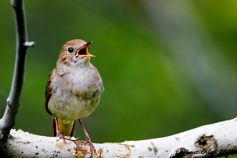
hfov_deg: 4.9
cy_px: 79
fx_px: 2765
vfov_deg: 3.3
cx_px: 118
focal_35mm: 420
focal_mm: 420
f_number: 6.3
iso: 800
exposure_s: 1/1000
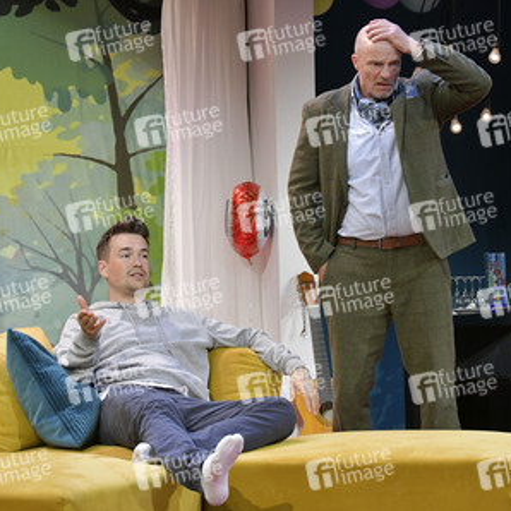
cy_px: 256
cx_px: 304
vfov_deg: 19.3
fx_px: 1503
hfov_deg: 19.3
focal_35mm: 90
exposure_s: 1/250
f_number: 5.6
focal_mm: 70
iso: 2500
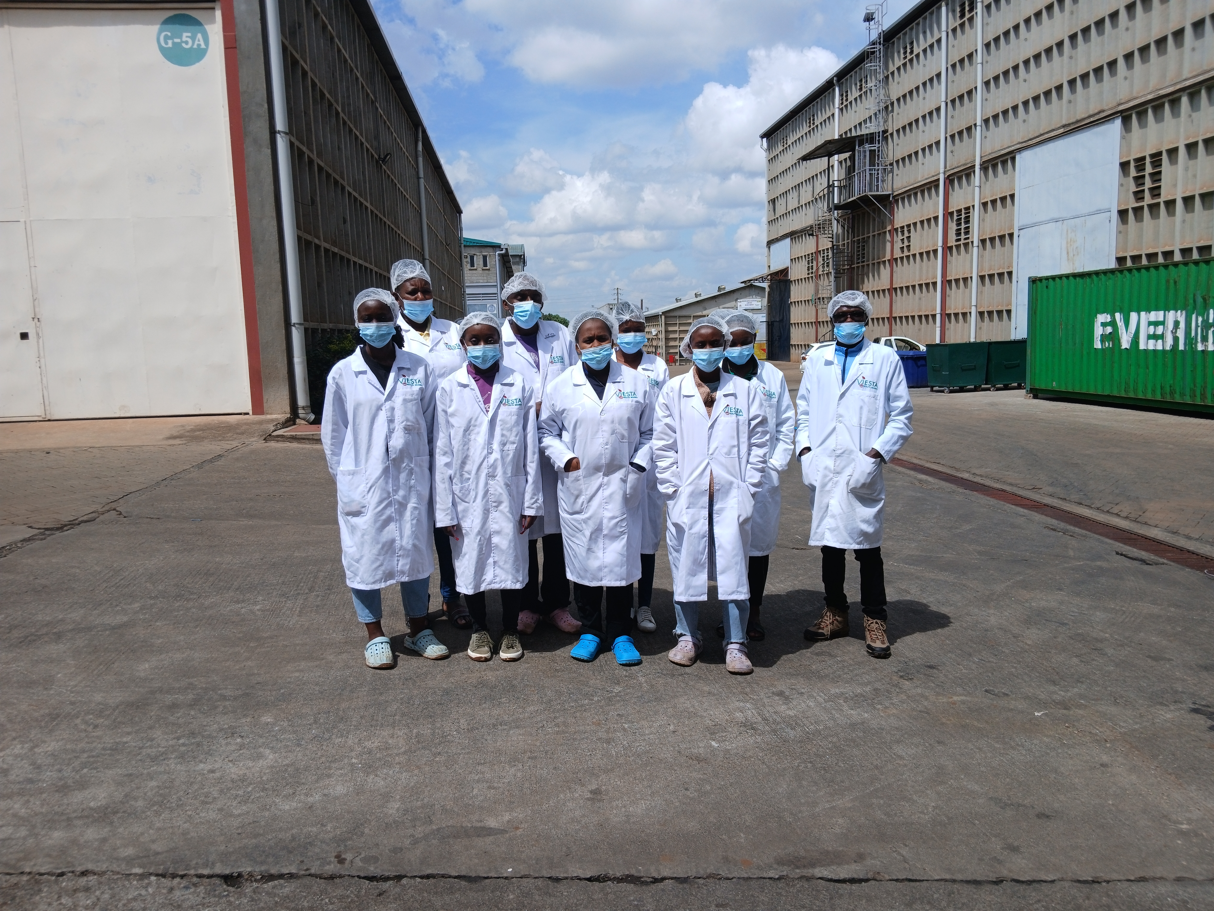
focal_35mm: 26
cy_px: 456
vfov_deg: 53.1
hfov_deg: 67.3
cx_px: 607
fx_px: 912
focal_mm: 3.98
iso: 20
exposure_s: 1/791
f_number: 1.8
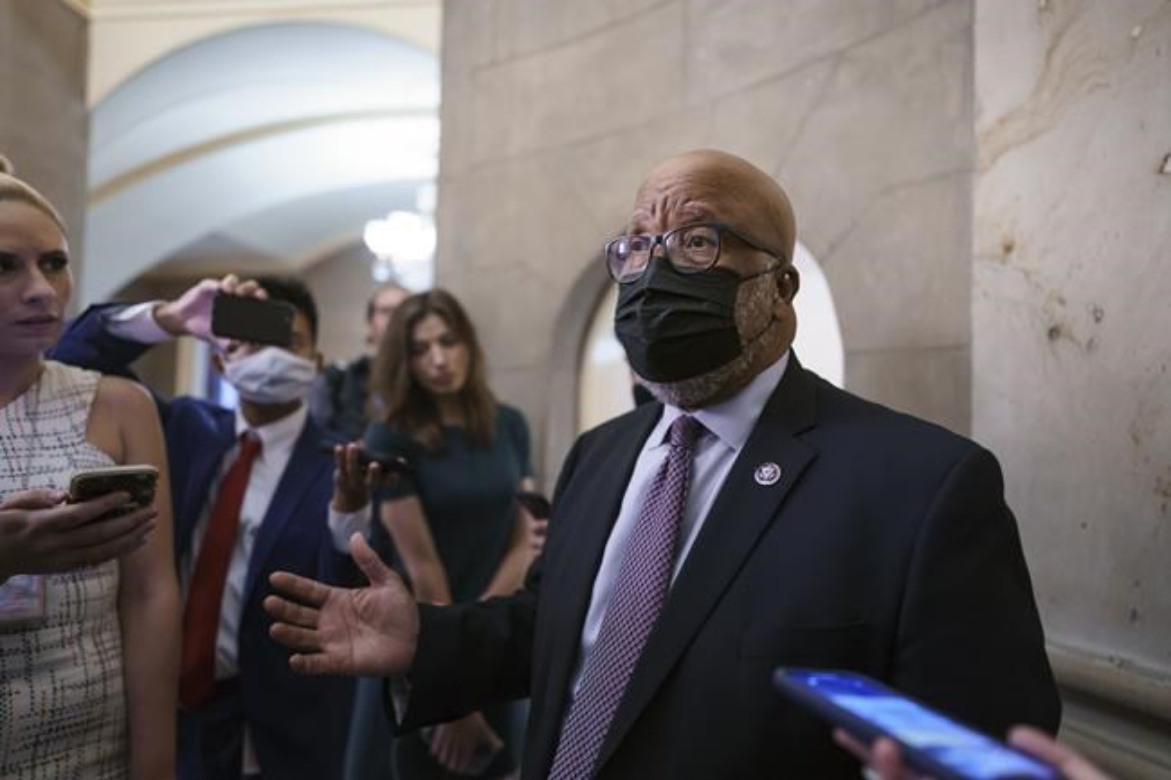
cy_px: 390
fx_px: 780
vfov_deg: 53.1
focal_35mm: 24
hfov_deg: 73.8
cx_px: 586
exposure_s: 1/320
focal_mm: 24
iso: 5000
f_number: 1.6
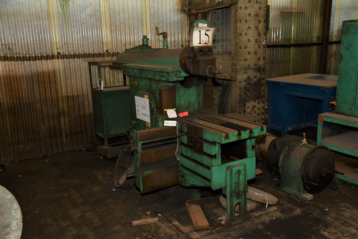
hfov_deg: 54.4
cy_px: 120
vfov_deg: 37.9
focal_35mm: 35
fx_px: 348
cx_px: 179
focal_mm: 35
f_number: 4.8
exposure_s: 1/60
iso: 800
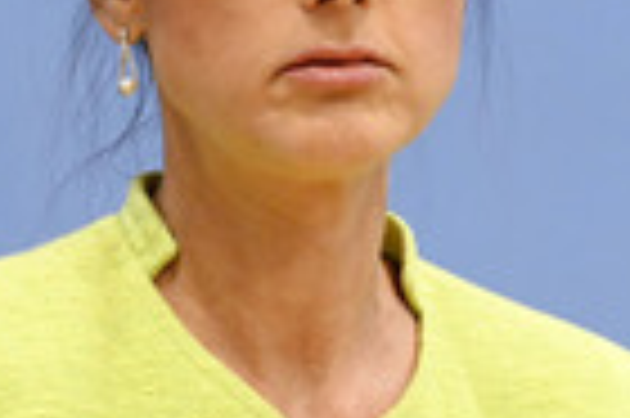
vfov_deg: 3.8
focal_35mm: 362
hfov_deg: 5.7
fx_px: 6328
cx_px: 304
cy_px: 216
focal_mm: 112
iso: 5000
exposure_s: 1/640
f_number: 5.6
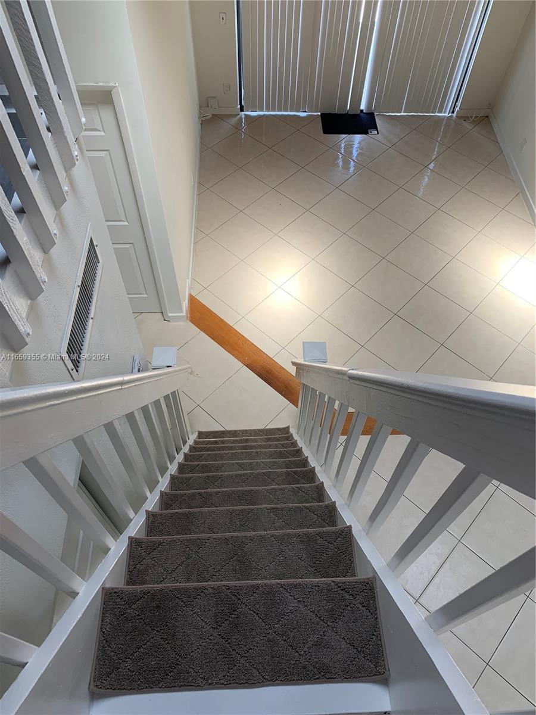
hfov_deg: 53.1
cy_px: 358
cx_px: 268
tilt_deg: -55.5
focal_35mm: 26
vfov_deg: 67.3
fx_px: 537
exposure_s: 1/120
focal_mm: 4.25
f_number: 1.8
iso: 50
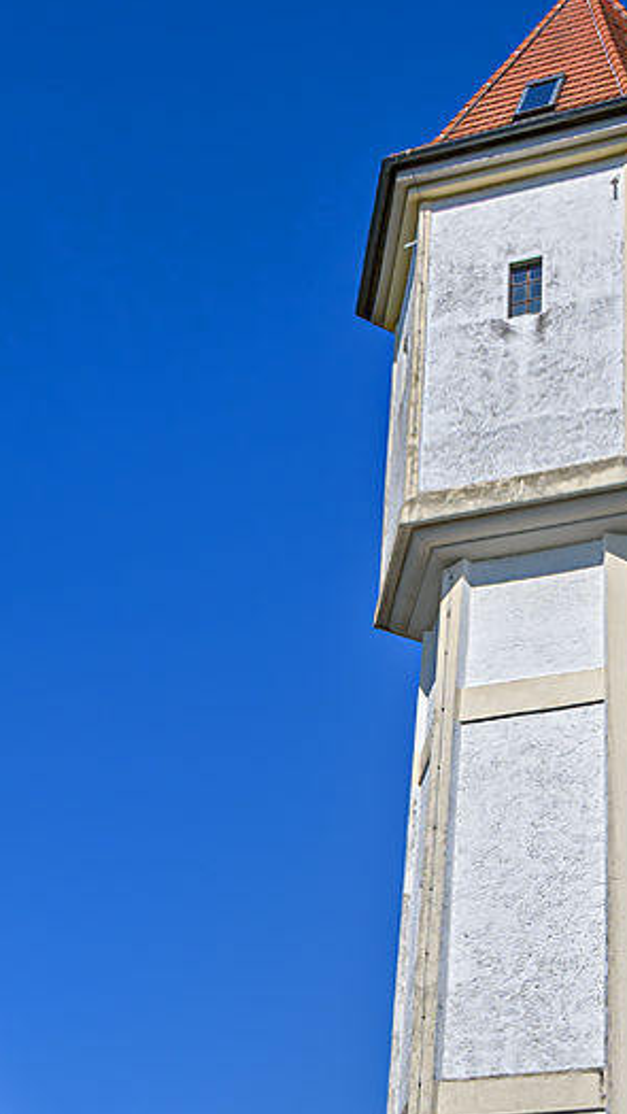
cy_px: 782
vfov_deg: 35.2
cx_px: 552
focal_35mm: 58
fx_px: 1728
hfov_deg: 20.2
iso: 200
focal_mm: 19.5
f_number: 8
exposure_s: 1/800
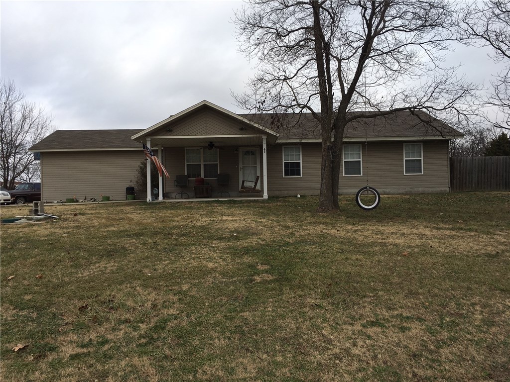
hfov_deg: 61.7
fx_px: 427
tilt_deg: +0.1
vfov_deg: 48.2
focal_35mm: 29
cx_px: 255
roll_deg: +1.3
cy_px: 191
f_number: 2.2
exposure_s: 1/974
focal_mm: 4.15
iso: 25
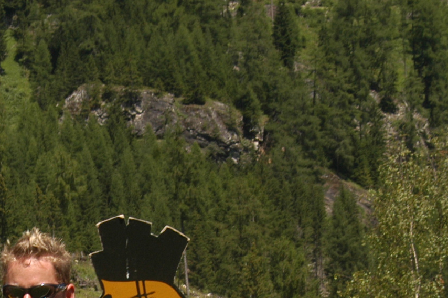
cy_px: 510
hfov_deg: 12.5
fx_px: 2036
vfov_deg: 8.1
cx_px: 72
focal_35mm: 164
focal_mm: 31
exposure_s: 1/350
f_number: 10
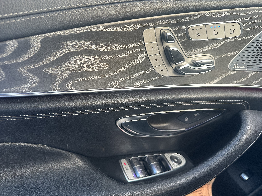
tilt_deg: -26.2
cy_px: 98
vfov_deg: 56.8
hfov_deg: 71.6
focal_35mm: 24
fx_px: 182
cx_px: 131
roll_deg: -1.0
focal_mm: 6.86
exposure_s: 1/108
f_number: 1.78
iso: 250
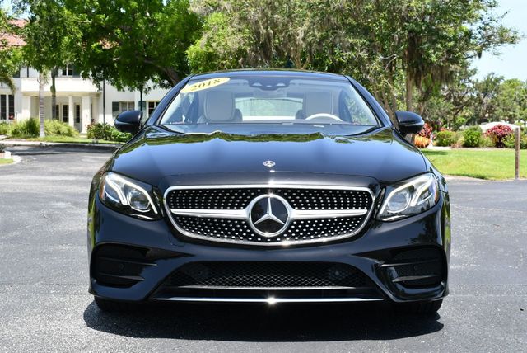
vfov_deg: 22.0
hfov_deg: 32.4
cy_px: 176
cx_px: 264
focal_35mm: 62
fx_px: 908
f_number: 8
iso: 200
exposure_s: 1/250
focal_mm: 31
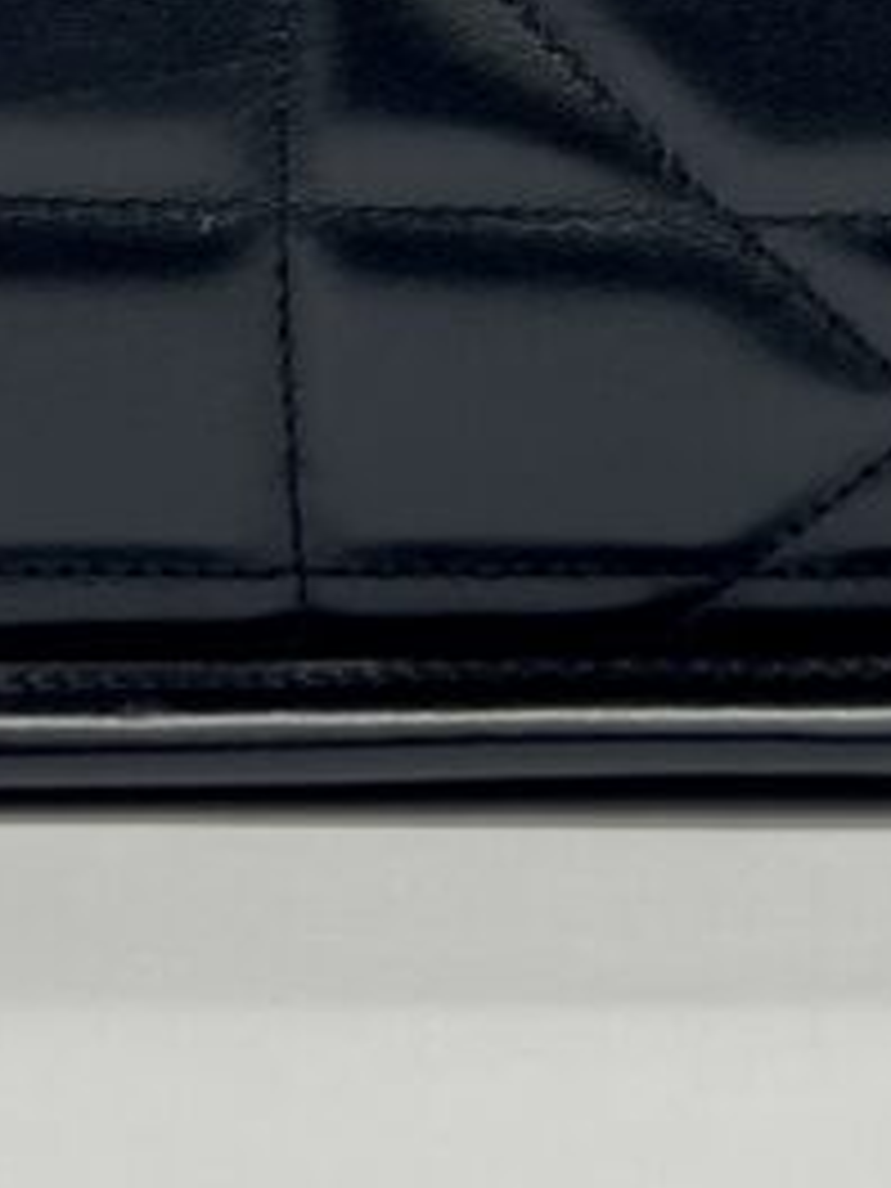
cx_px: 954
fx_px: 3466
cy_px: -536
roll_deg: +0.0
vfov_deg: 17.7
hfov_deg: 14.3
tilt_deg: -6.1
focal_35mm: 101
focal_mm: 5.7
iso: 32
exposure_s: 1/113
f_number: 1.5
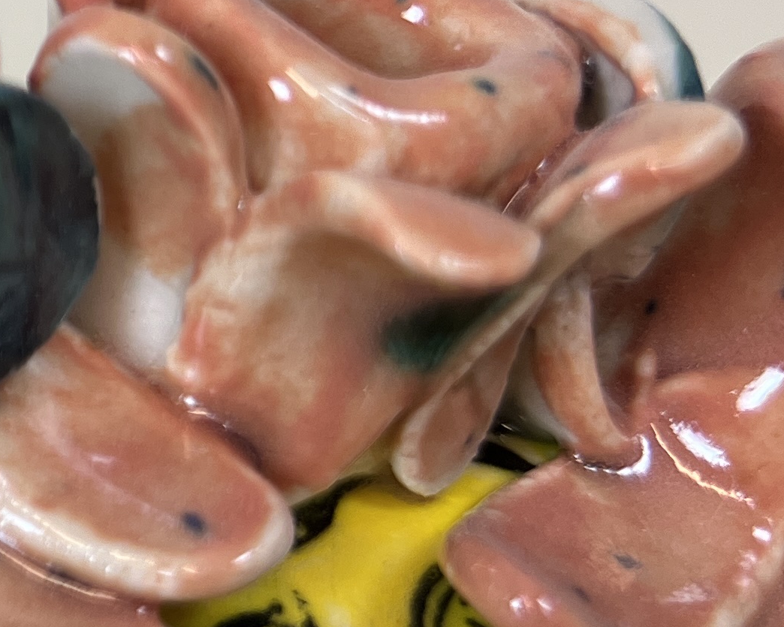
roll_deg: -2.7
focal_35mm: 98
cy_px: 255
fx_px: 2274
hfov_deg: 16.2
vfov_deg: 15.7
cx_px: -665
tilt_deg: -30.6
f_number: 1.5
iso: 40
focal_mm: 5.7
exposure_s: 1/120
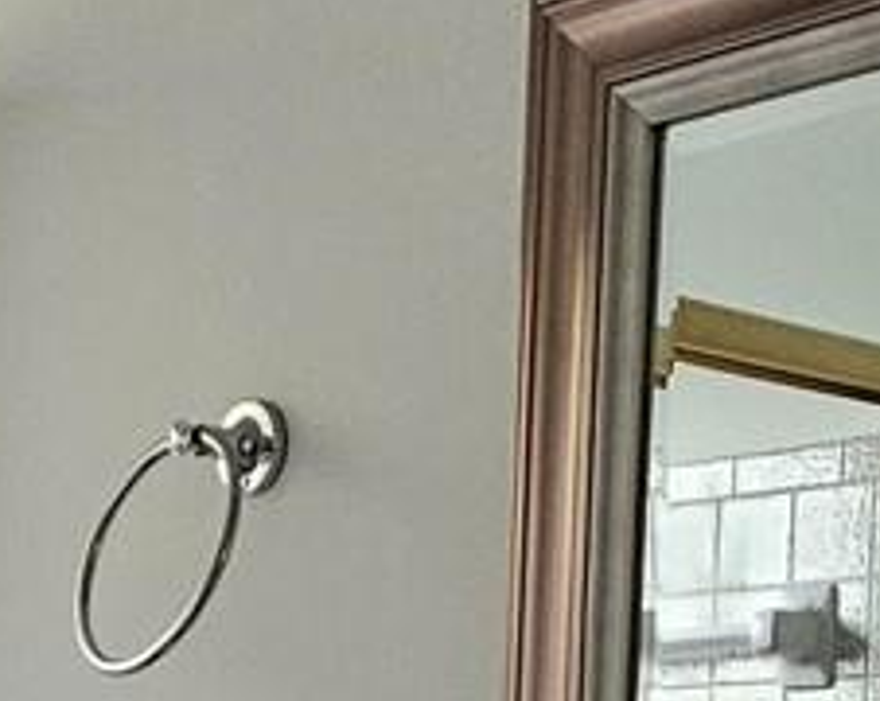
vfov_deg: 15.2
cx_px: 70
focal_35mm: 90
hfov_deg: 20.8
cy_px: 1172
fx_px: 2340
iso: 400
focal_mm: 2.2
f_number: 2.2
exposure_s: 1/60
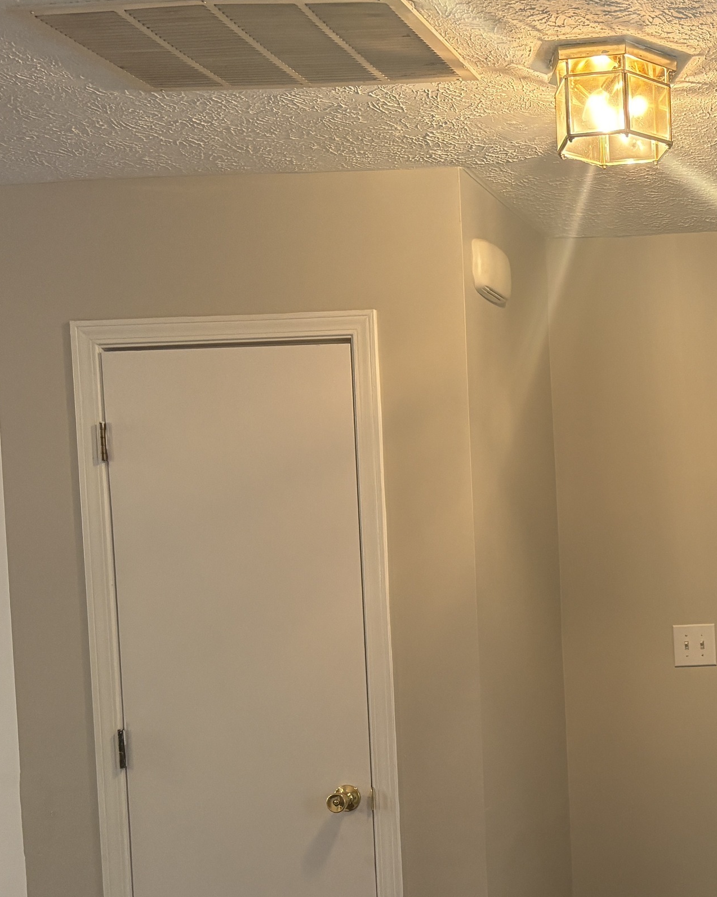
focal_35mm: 49
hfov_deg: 27.2
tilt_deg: -3.2
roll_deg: +1.5
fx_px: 1300
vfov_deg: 37.5
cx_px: 862
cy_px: 616
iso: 200
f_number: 1.6
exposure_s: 1/60
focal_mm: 5.96
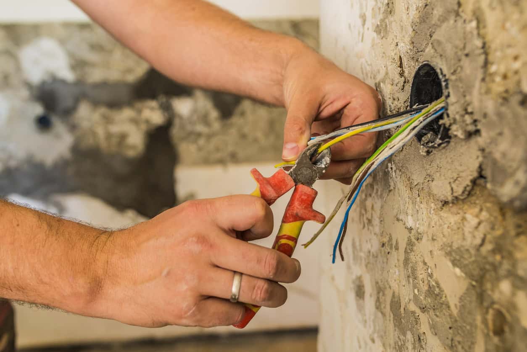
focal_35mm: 35
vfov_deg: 37.9
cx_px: 264
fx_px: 513
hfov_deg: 54.4
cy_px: 176
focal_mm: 35
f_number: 4.5
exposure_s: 1/80
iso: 400
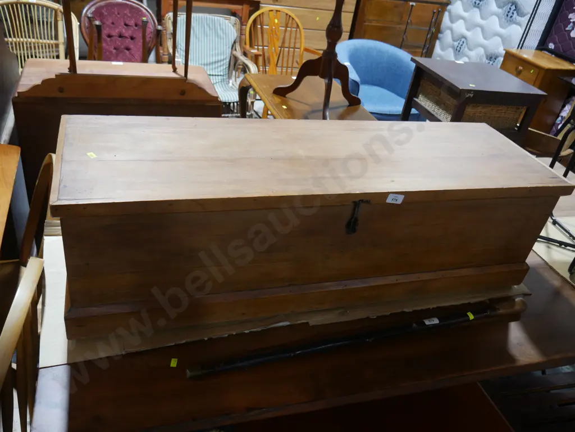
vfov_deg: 49.7
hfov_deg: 63.4
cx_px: 288
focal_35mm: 28
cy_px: 216
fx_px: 465
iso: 500
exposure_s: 1/60
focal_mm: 14
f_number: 3.5
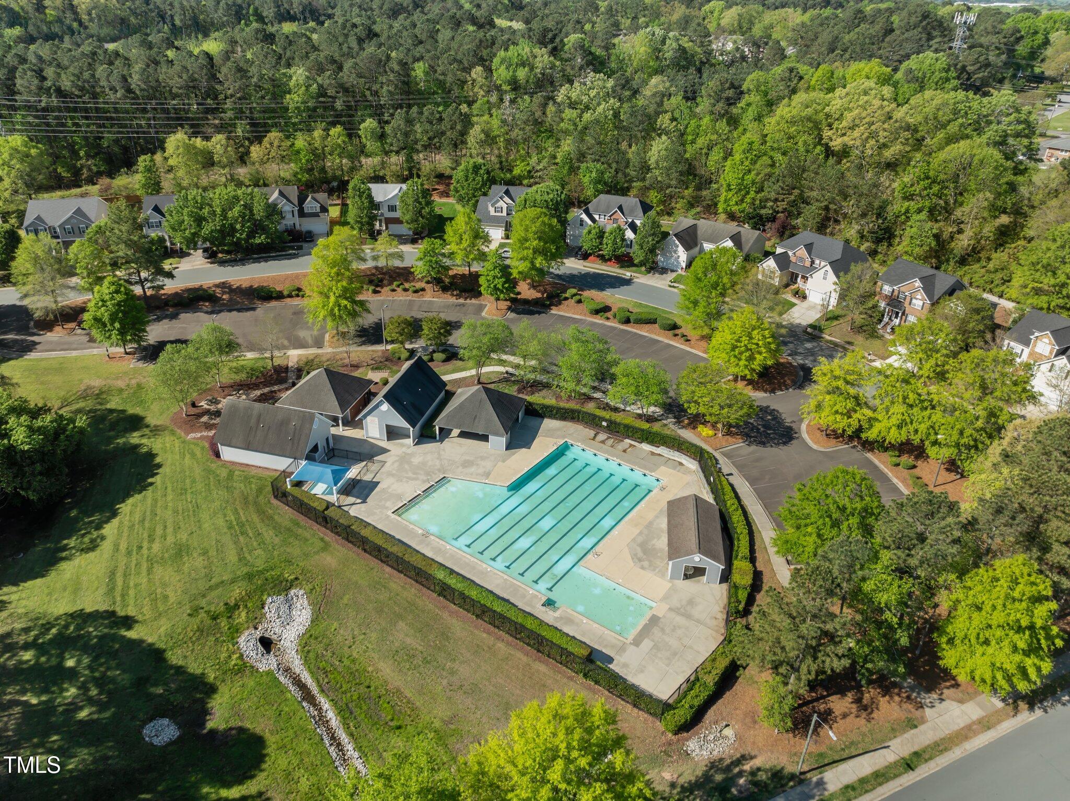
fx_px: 741
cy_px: 400
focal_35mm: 24
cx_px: 535
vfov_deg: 56.8
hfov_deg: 71.6
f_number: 2.8
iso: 110
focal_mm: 12.29
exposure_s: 1/1250
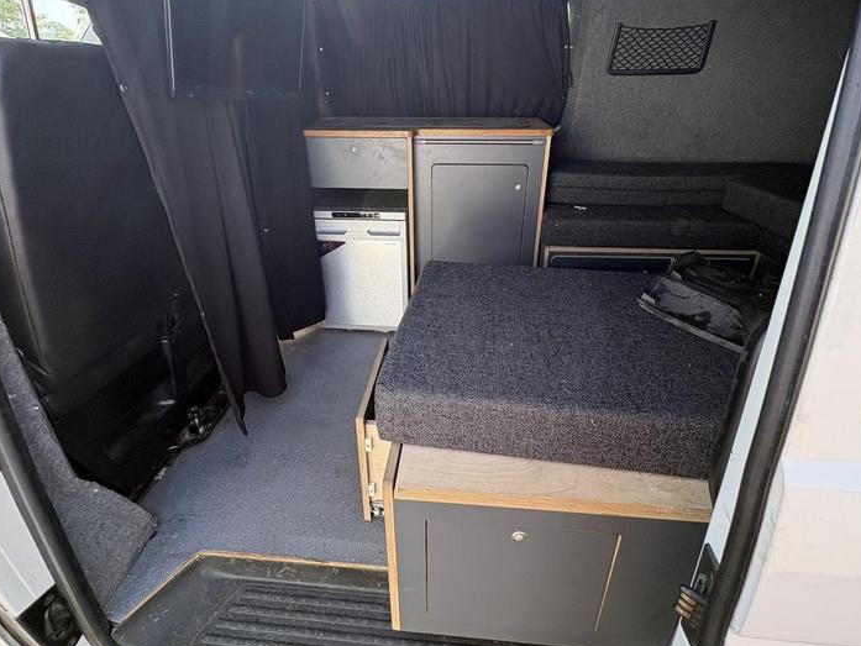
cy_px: 285
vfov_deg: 71.4
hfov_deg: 87.7
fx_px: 448
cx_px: 424
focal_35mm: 18
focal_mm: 2.22
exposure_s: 1/152
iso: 64
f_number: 2.2
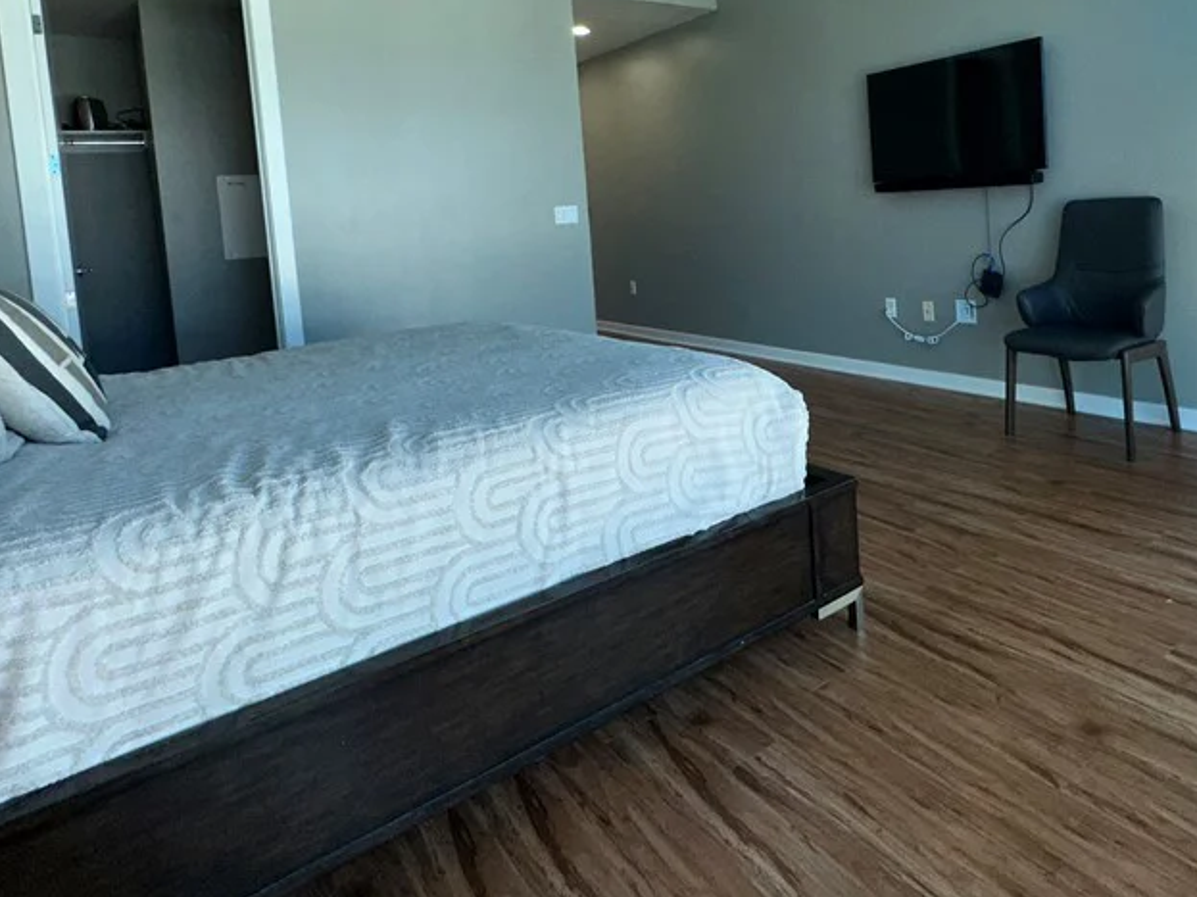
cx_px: 722
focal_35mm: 23
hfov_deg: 73.1
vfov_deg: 56.8
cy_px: 259
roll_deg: +3.6
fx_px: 795
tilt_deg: -3.7
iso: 50
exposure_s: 1/122
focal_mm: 2.22
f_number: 2.2
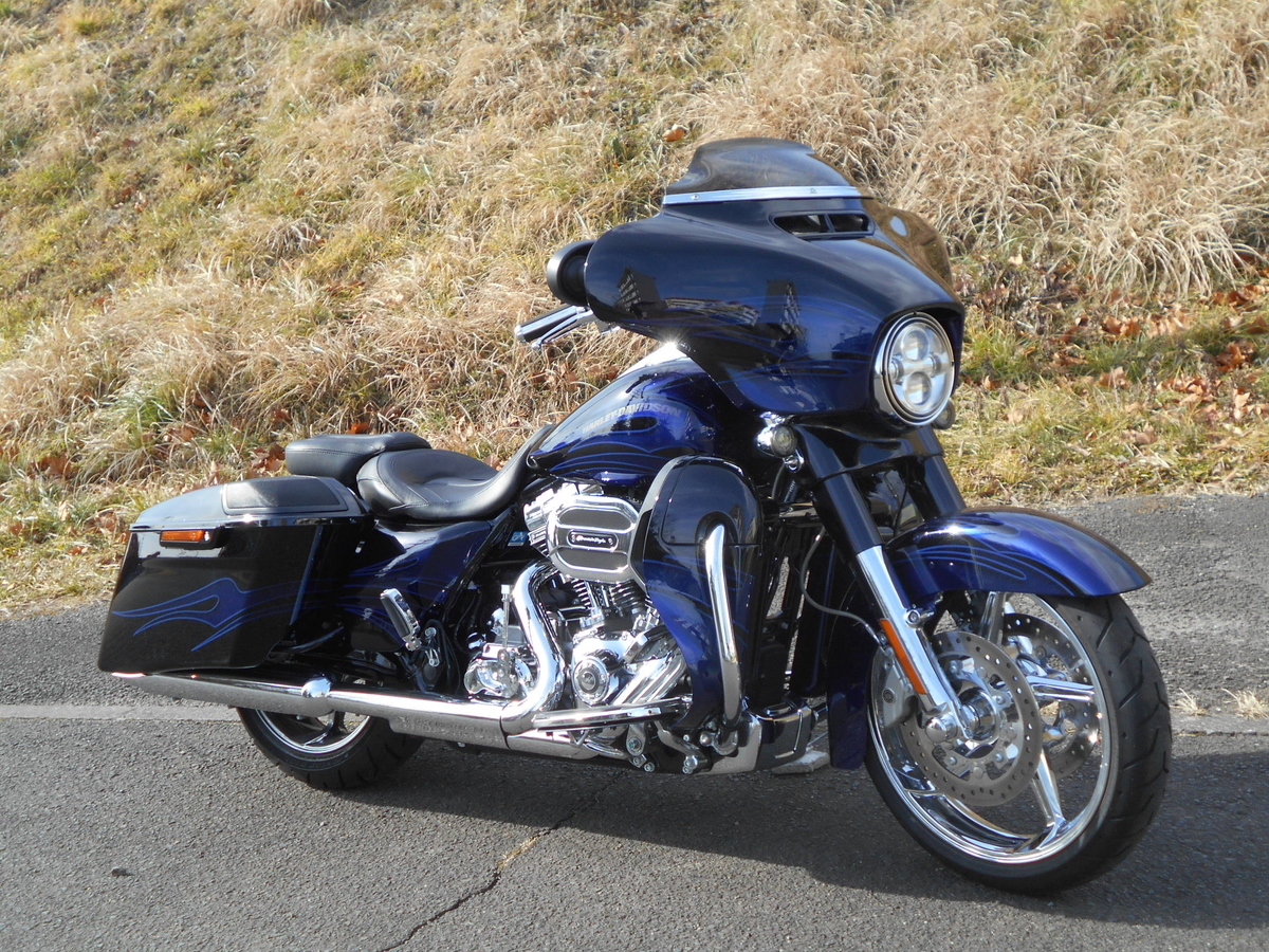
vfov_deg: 32.9
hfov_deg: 42.9
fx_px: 1613
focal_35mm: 44
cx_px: 634
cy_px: 476
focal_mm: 7.7
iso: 80
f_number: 4.2
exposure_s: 1/250
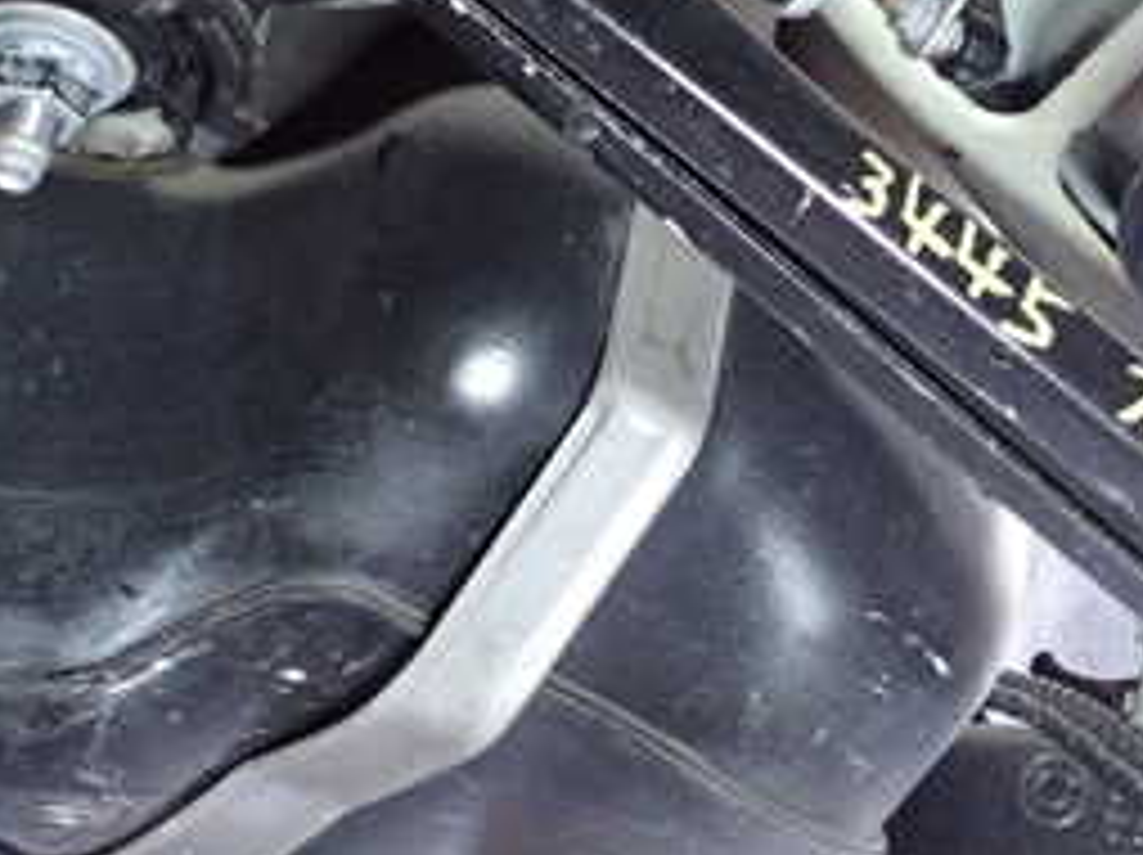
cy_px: 518
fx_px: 2342
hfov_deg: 26.3
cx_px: 1080
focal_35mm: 71
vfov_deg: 20.7
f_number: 2.3
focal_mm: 5.4
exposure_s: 1/30
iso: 500
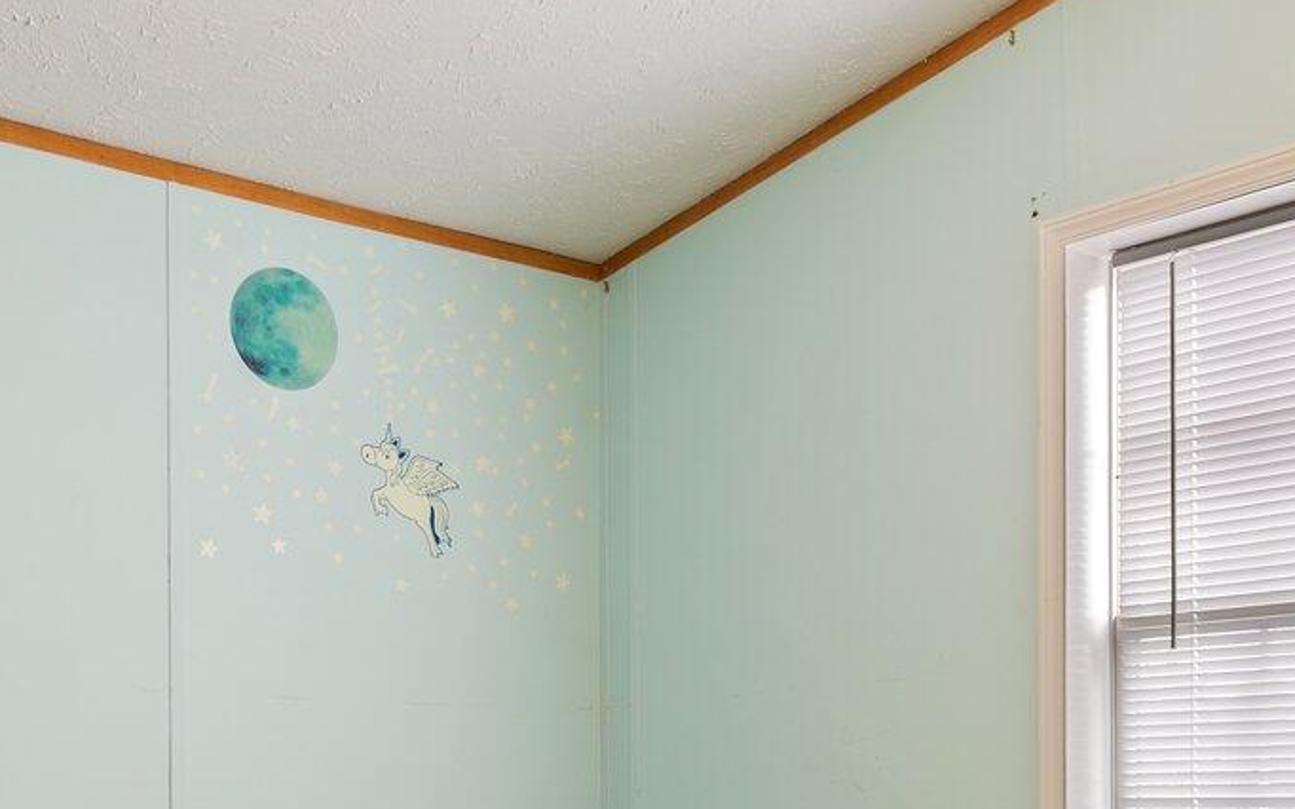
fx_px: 1729
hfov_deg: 41.1
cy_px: 822
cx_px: 648
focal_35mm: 49
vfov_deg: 25.0
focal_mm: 16
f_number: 9
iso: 100
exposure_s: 1
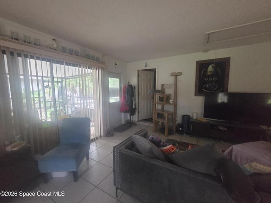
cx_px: 136
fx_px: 102
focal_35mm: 13
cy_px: 102
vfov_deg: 89.9
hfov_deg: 106.2
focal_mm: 2.2
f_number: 2.2
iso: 1250
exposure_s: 1/60
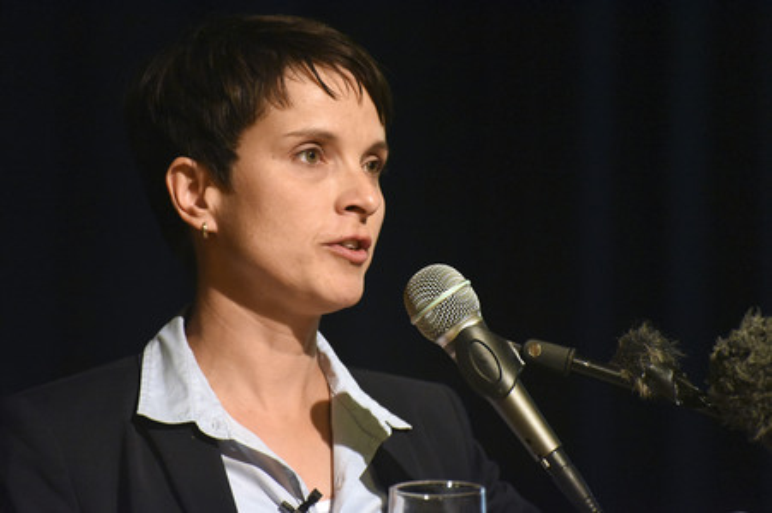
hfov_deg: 6.9
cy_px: 256
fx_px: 6428
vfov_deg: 4.6
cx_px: 386
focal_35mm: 300
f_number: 5.6
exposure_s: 1/200
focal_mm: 300
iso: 12800
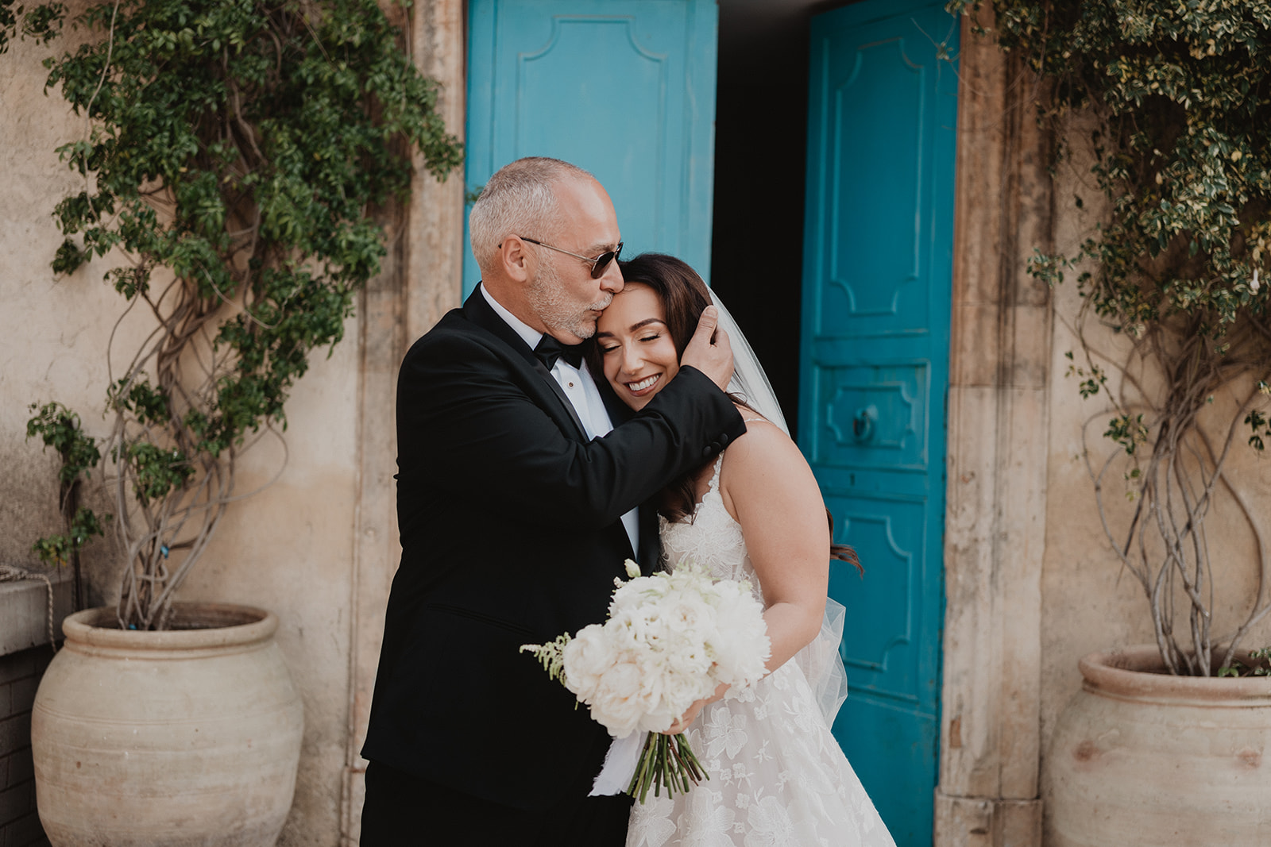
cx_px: 636
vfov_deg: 27.0
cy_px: 424
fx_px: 1765
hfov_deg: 39.6
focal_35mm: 50
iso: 200
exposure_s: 1/640
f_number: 2.5
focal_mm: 50
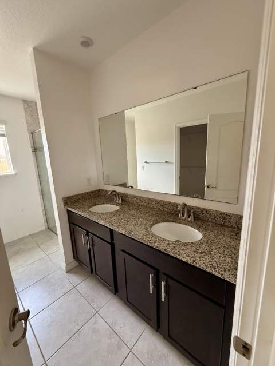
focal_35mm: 14
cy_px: 183
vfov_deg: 102.1
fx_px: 148
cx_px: 138
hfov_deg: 85.7
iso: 250
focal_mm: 2.22
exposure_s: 1/60
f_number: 2.2
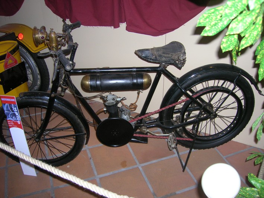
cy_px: 99
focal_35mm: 34
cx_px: 132
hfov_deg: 54.0
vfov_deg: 41.8
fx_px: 259
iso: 97
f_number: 2.9
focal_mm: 5.7
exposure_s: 1/60.1
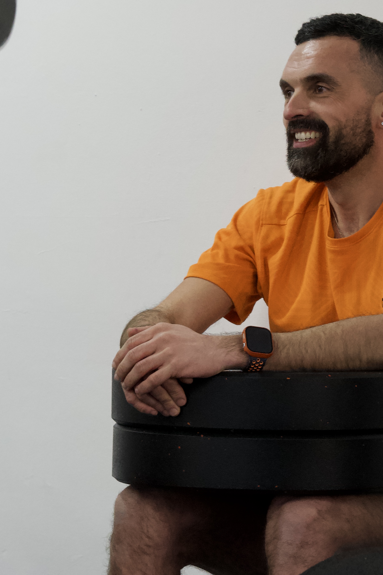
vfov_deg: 16.2
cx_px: 252
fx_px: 2011
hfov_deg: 10.9
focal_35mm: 126
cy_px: 245
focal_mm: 48.7
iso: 2000
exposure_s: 1/160
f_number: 4
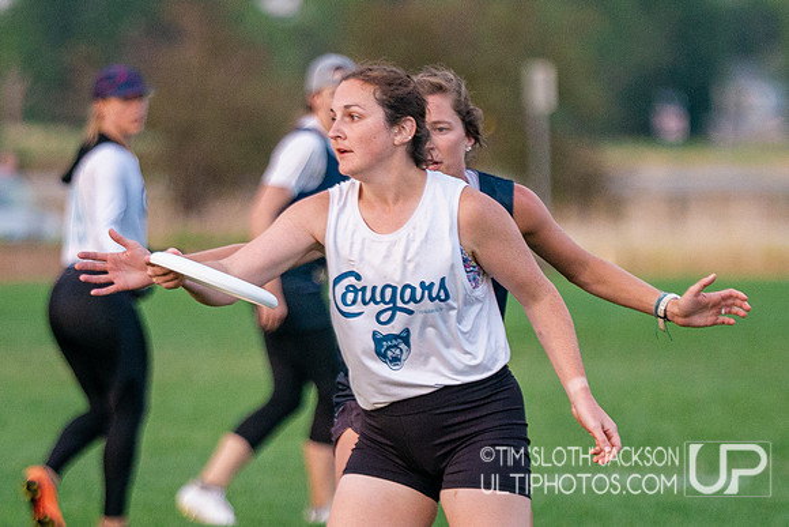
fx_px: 11163
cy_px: 421
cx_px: 398
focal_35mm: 509
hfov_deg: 4.0
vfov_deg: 2.7
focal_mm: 200
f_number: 2.8
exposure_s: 1/2500
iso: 1600
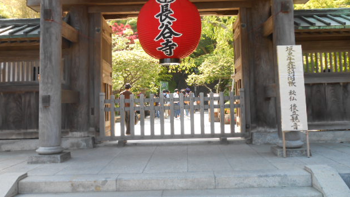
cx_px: 177
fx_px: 353
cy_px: 75
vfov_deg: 31.1
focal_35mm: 38
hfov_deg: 52.8
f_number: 3.9
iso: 80
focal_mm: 6
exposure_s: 1/80
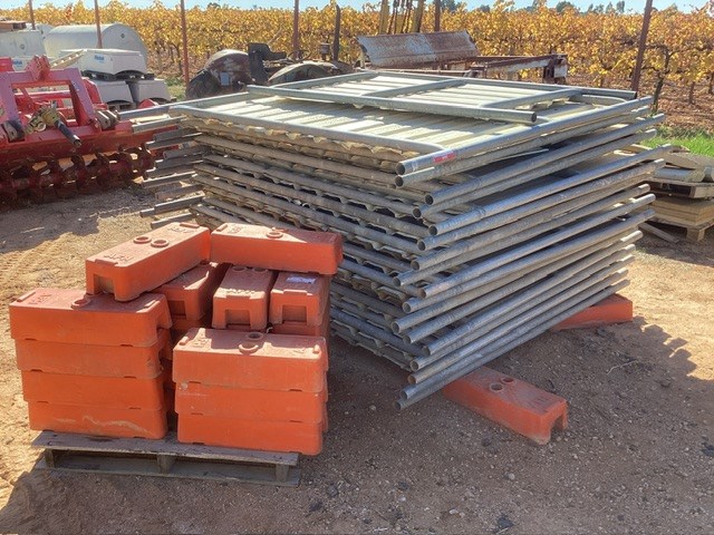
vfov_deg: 45.4
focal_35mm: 31
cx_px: 357
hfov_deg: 58.4
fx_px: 639
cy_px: 268
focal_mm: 3.3
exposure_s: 1/397
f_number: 2.4
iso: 25
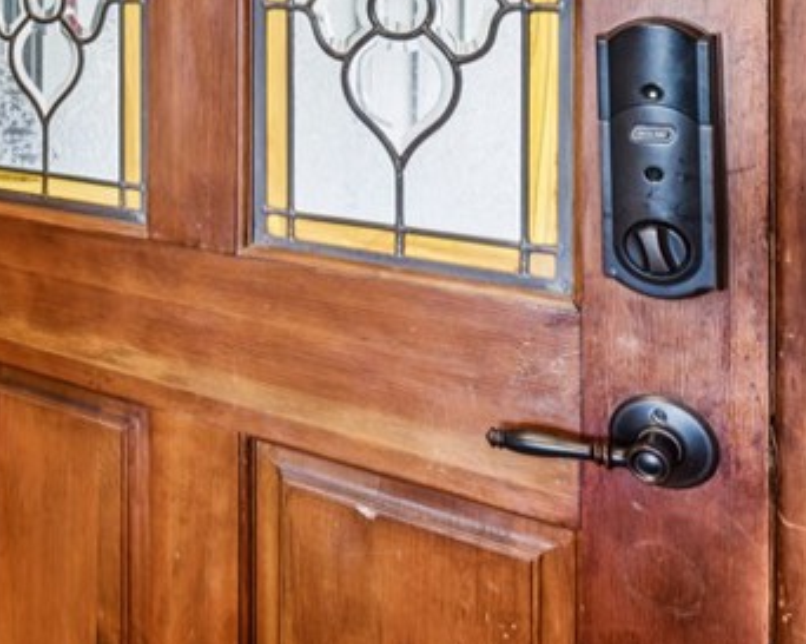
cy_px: -28
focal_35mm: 46
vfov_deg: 30.1
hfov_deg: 33.9
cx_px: -125
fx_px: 1093
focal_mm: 16.3
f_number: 13
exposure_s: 3.2
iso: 100
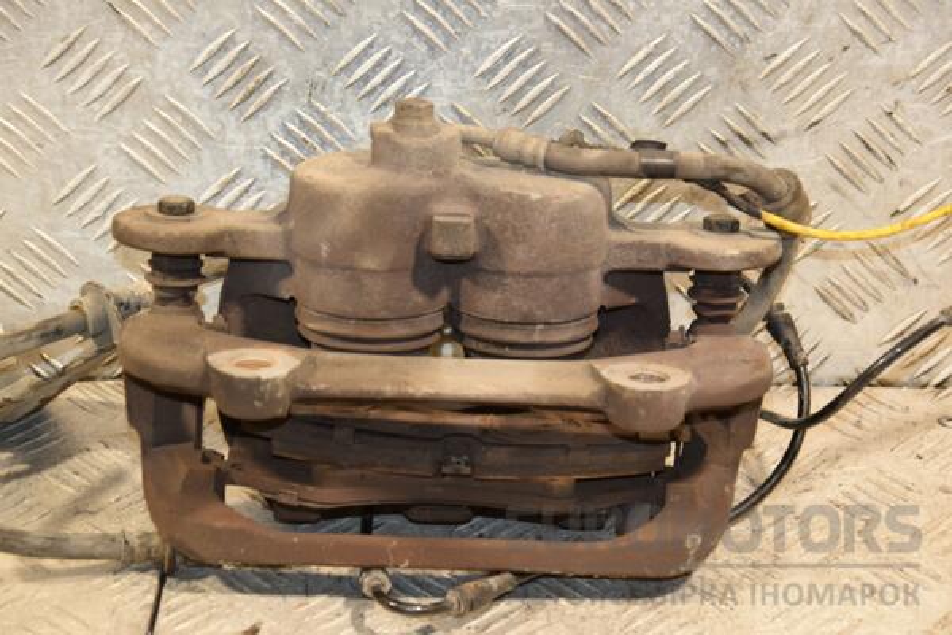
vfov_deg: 13.8
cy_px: 318
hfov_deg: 20.6
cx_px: 476
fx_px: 2618
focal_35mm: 99
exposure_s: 1/80
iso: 800
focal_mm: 66
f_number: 5.3
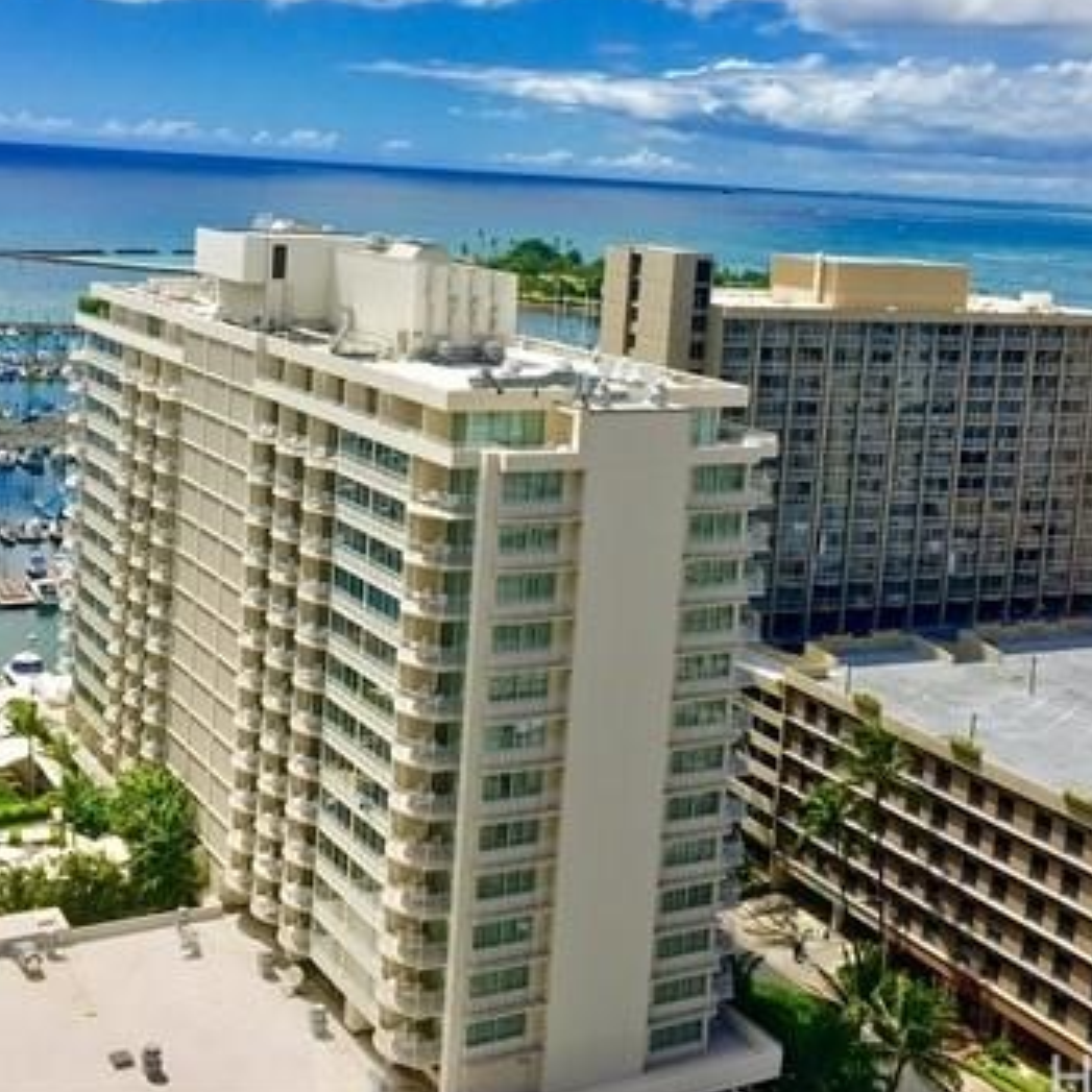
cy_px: 354
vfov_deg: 35.7
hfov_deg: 36.0
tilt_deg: -4.7
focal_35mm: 47
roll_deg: -4.8
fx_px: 1677
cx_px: 447
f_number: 2.2
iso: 25
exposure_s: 1/2849
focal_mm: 4.15
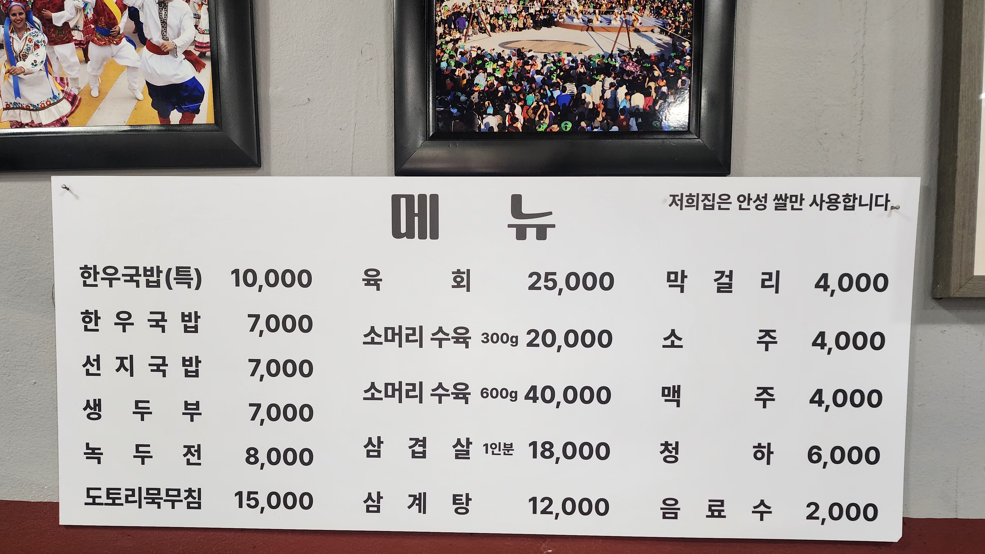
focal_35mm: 26
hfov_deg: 71.9
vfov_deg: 43.7
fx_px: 679
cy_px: 370
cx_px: 484
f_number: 1.8
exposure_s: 1/120
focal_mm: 6.4
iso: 320
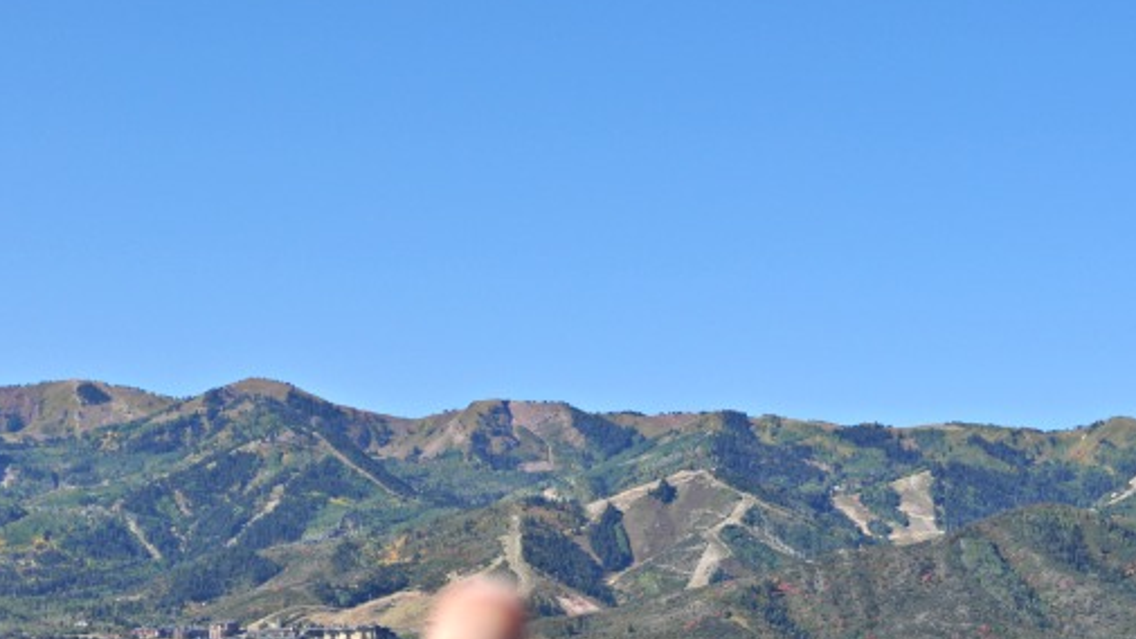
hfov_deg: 20.8
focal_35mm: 103
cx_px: 562
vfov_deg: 11.8
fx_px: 3091
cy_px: 381
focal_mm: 55
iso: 200
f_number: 10
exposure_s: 1/400
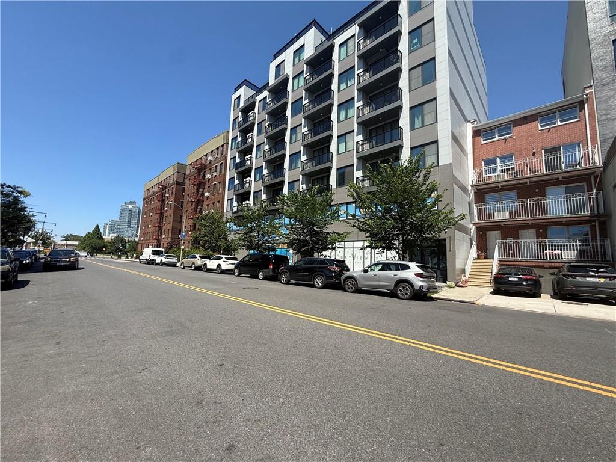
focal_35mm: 14
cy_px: 231
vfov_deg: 85.7
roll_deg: -1.7
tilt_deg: +5.7
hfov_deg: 102.1
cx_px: 308
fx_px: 249
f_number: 2.2
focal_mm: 2.22
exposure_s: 1/1534
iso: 50
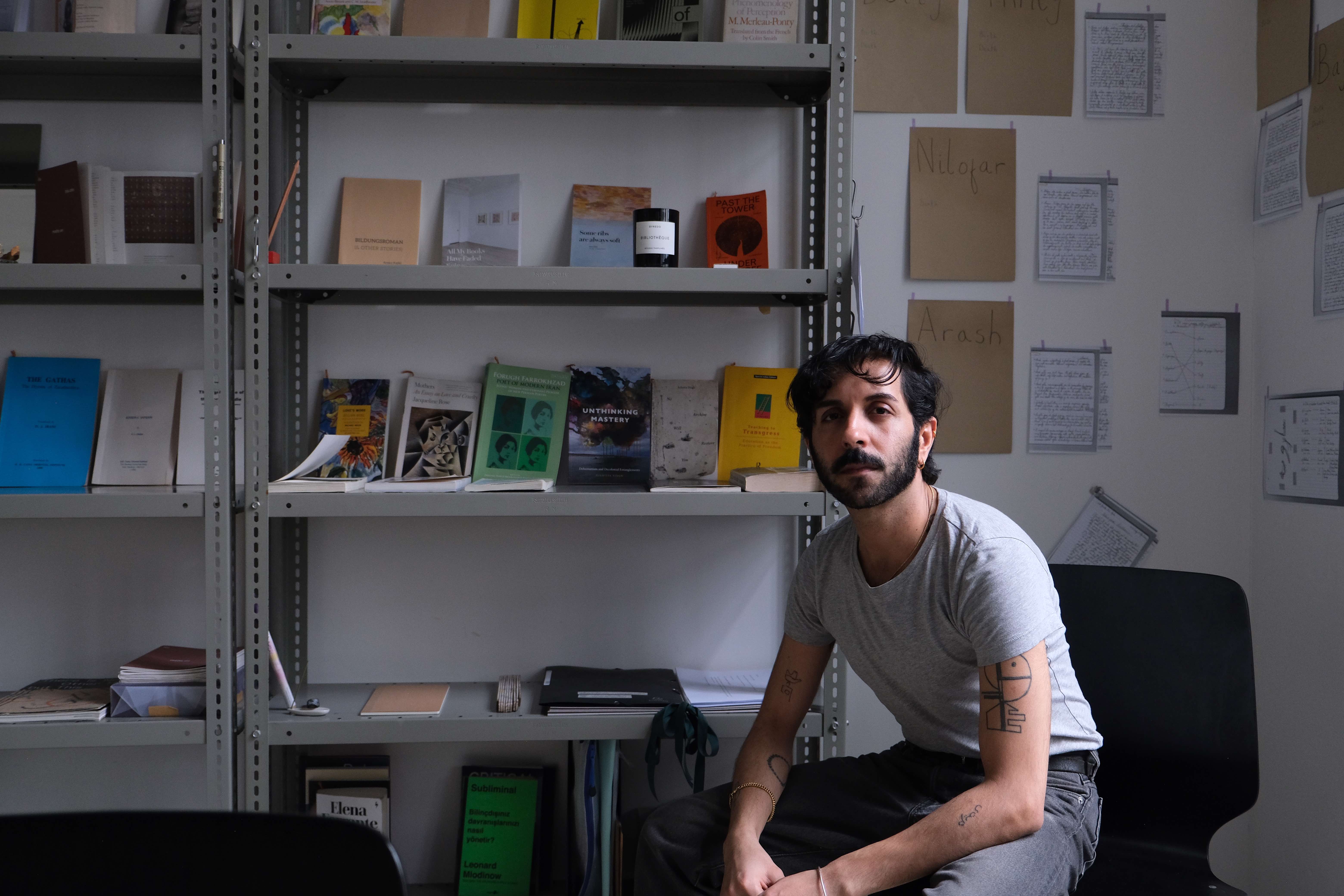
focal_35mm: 33
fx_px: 1232
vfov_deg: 40.0
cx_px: 672
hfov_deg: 57.2
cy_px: 448
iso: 1000
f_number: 3.2
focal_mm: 22.3
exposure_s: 1/60
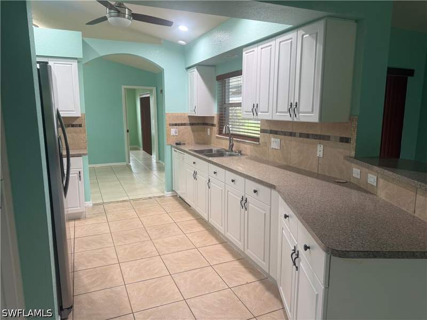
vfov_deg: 56.8
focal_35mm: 24
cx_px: 214
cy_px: 160
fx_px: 296
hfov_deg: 71.6
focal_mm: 6.76
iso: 125
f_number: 1.78
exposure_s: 1/60
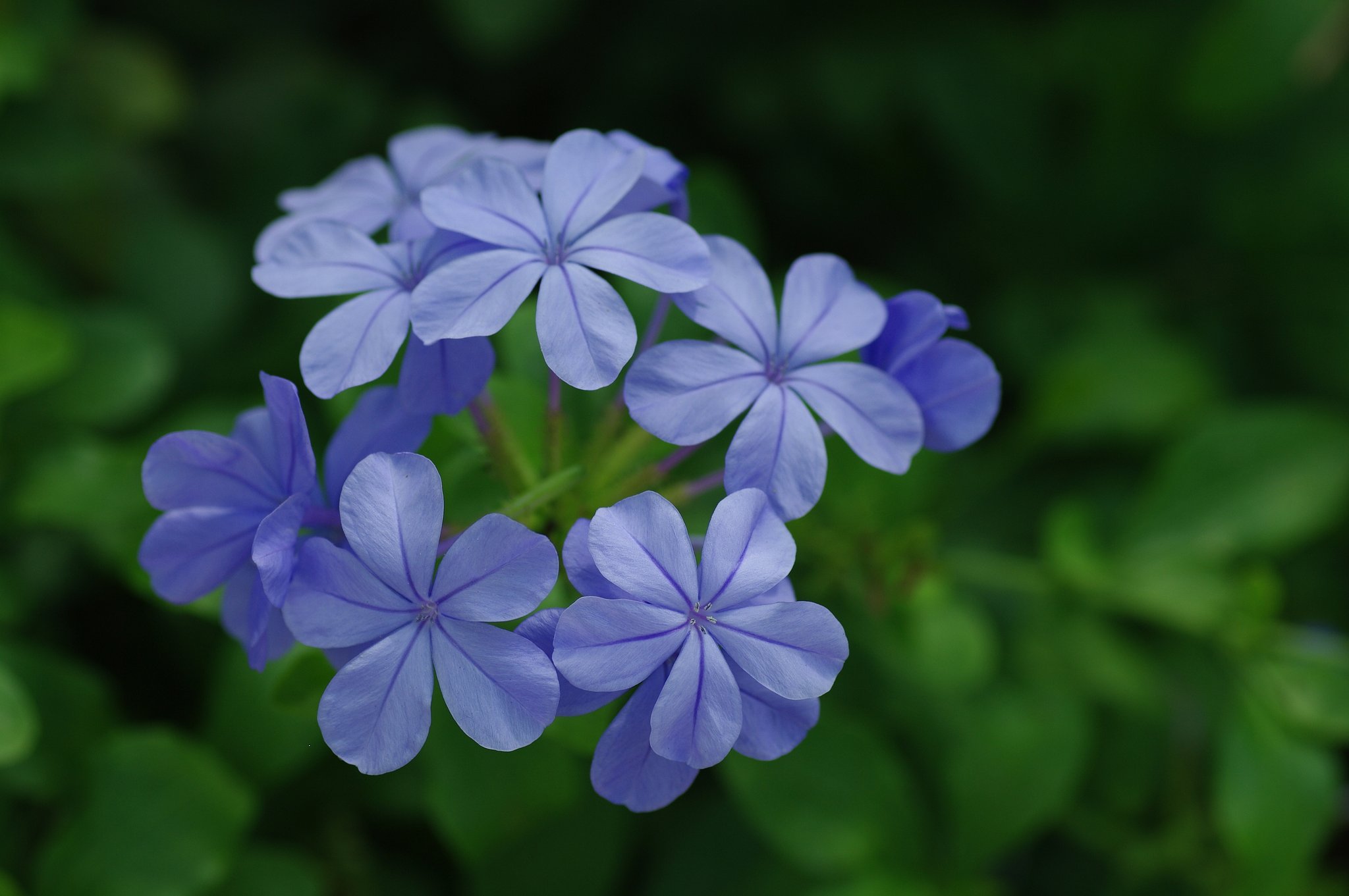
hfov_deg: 15.2
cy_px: 448
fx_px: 5053
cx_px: 674
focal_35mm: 135
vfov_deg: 10.1
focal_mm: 90
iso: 100
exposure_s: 1/250
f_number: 4.5
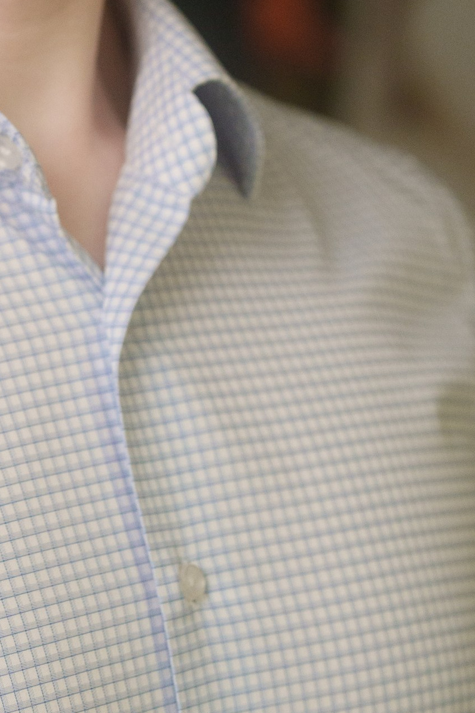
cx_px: -91
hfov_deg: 8.4
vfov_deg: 12.6
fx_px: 3187
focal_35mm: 161
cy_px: 6
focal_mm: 50
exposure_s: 1/200
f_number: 2.2
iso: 1000
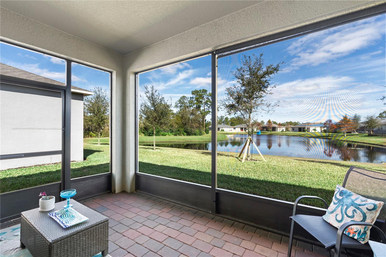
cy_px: 128
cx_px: 193
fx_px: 172
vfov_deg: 73.7
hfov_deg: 96.7
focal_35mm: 16
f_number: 8
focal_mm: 16
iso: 800
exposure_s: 1/50
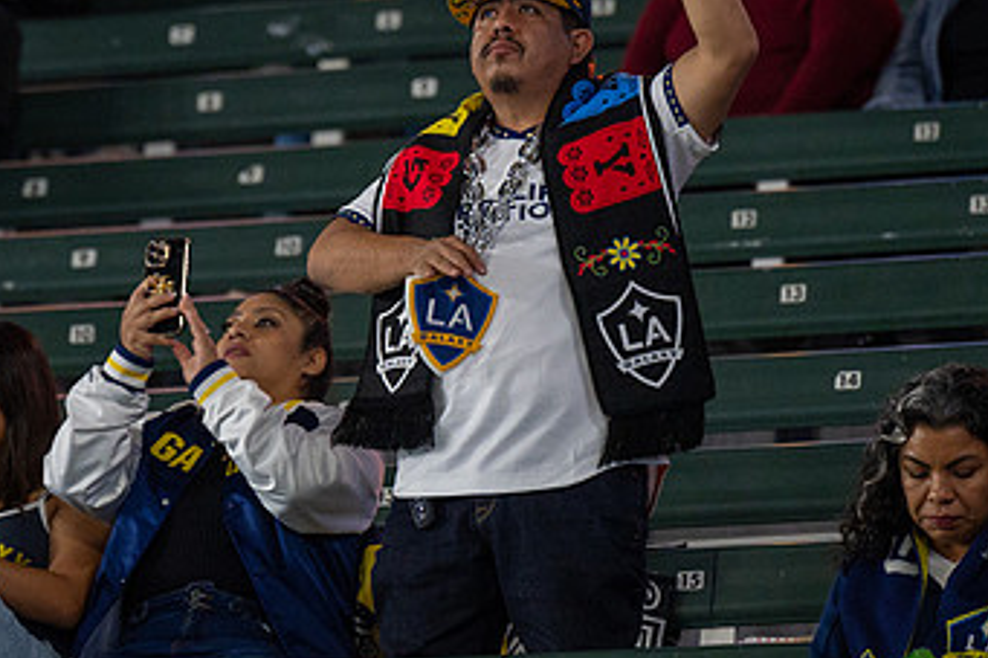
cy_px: 210
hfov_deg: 4.0
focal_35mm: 511
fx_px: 14017
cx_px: 432
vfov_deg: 2.7
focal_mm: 200
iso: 1000
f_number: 2.8
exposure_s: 1/500
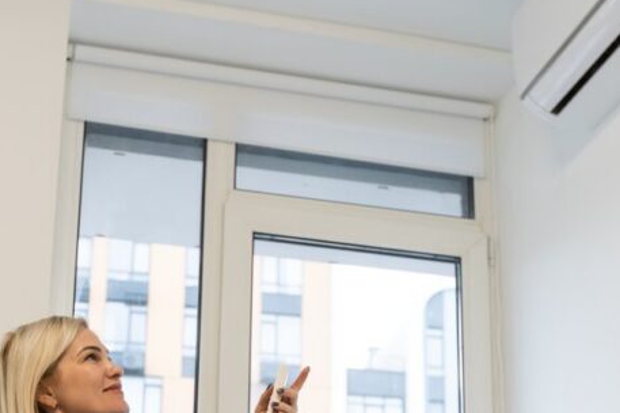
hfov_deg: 27.3
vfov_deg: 17.8
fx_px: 1273
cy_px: 446
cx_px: 258
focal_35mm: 74
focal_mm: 33
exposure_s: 1/80
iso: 320
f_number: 3.5
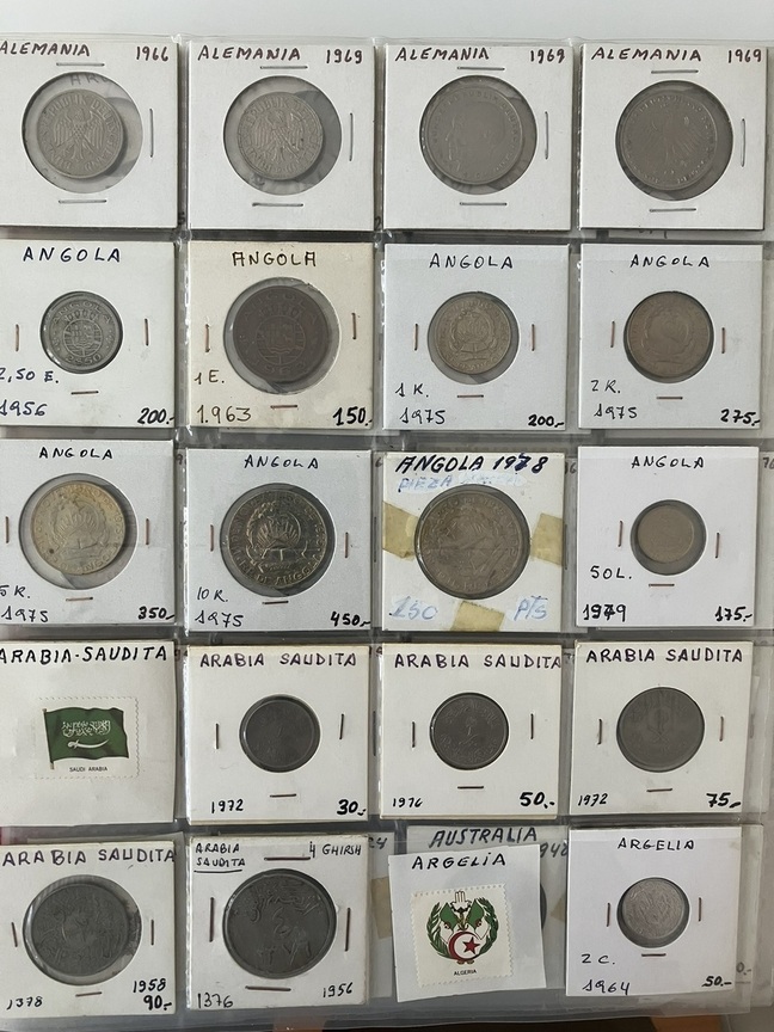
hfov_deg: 49.7
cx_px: 387
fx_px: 835
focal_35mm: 28
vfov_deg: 63.4
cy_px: 516
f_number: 1.8
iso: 80
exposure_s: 1/69
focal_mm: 3.99
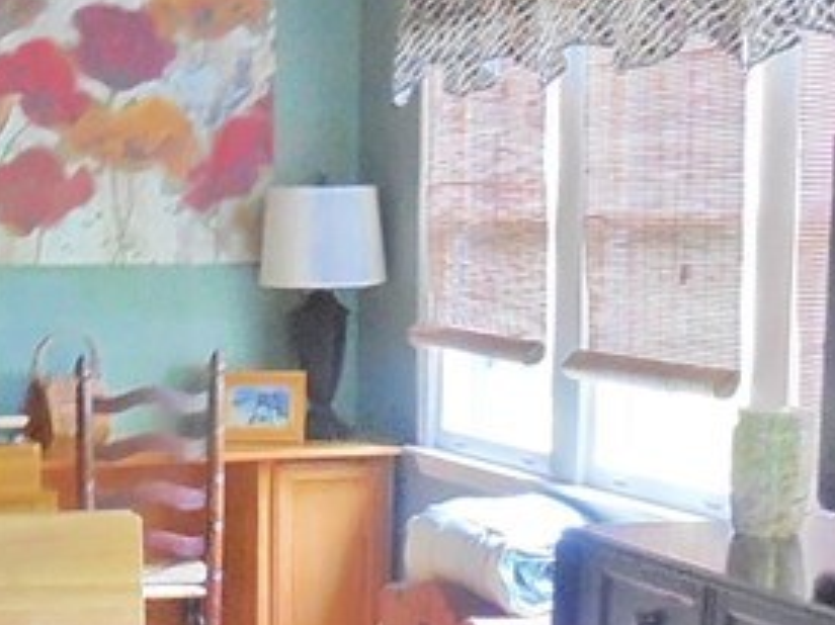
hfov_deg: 20.8
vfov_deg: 15.6
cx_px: 128
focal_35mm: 93
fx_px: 2242
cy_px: 640
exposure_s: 1/6
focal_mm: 4.5
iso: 800
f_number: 3.1
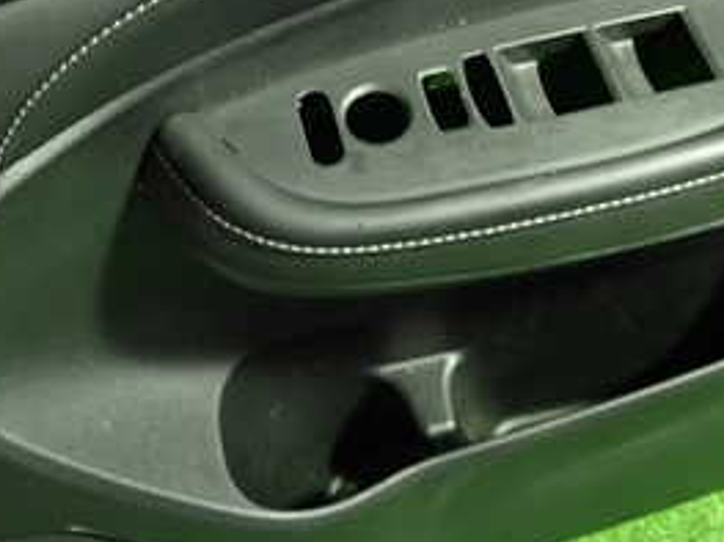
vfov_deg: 24.7
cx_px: 391
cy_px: 28
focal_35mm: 57
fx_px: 1192
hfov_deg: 33.8
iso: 640
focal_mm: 4.5
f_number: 2
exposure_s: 1/30
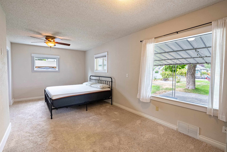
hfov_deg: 96.7
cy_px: 76
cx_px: 114
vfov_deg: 73.8
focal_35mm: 16
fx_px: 101
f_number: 8
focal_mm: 16
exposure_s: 1/160
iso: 200
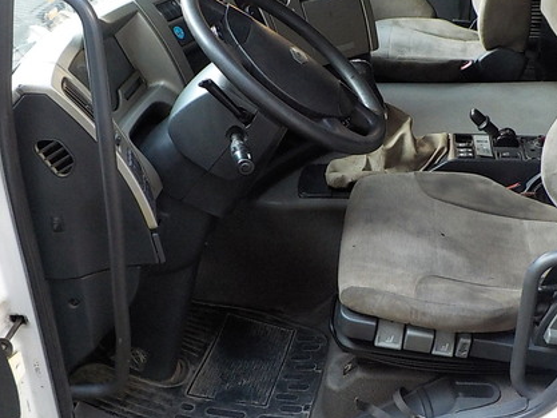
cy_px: 187
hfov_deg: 40.9
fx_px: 740
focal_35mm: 46
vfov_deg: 31.5
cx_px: 353
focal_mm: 4.1
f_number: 3.3
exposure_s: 1/30
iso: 360
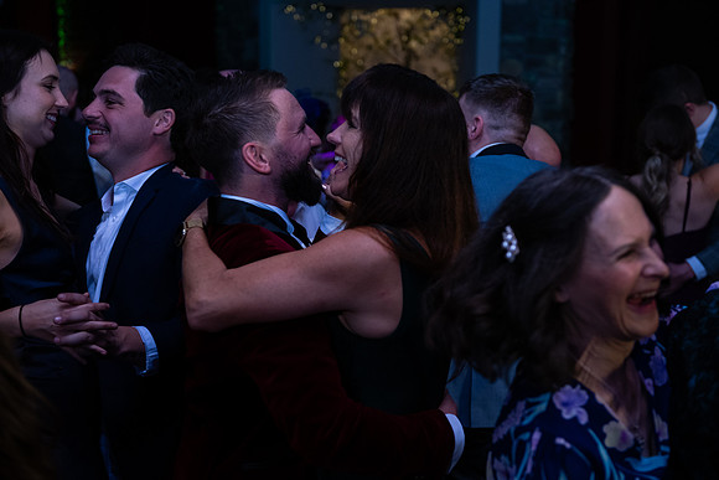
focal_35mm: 52
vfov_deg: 26.0
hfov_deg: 38.2
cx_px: 360
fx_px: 1039
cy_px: 240
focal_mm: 52
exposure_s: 1/160
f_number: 3.5
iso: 800
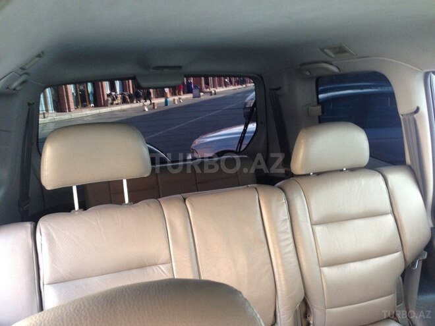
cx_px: 218
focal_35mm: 33
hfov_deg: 55.4
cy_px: 163
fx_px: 415
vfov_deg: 42.9
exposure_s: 1/20
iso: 80
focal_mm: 4.12
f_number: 2.4
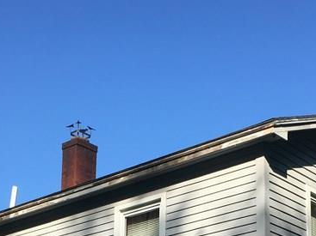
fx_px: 739
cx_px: 167
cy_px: 316
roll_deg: -0.3
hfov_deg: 24.1
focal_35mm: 81
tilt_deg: +11.3
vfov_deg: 17.0
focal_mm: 4.15
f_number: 2.2
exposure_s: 1/1012
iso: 25
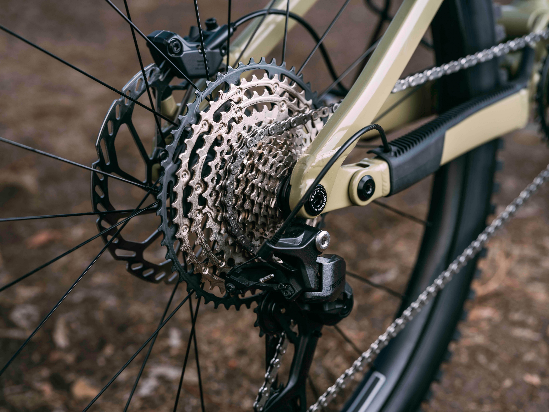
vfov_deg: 21.0
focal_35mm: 70
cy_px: 206
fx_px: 1110
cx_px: 274
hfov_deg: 27.8
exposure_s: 1/60
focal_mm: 90
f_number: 4.8
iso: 64
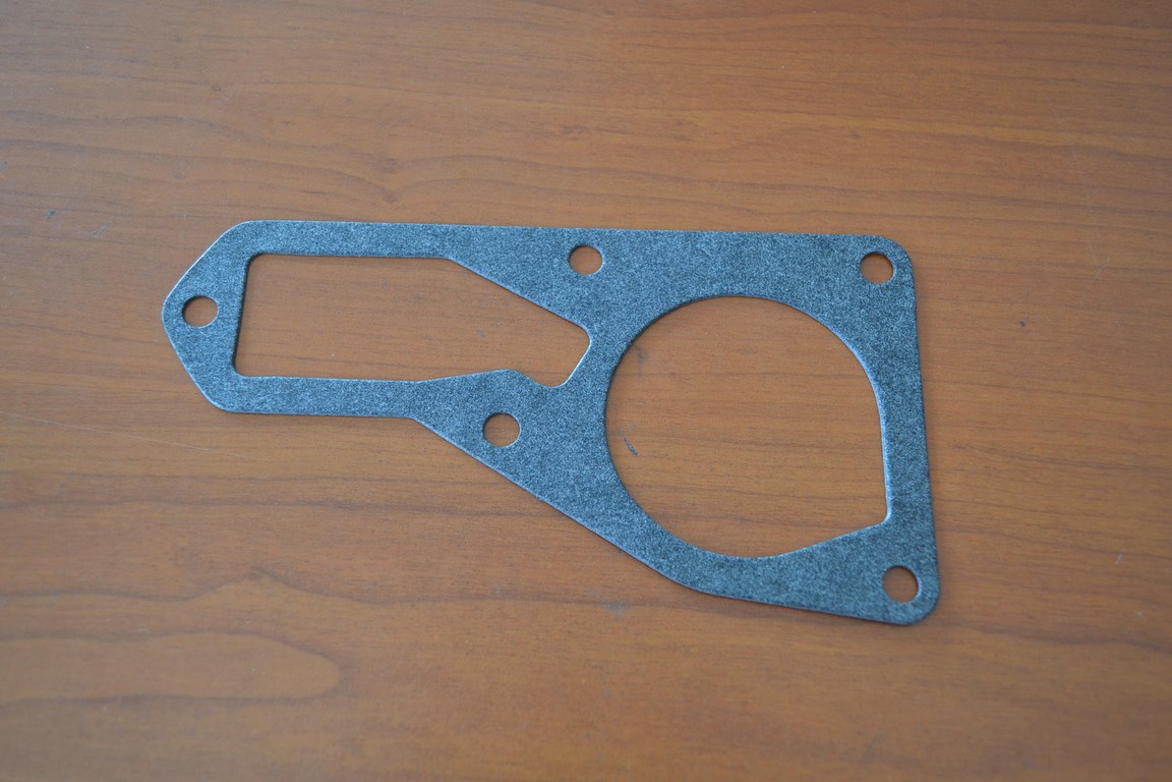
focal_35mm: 36
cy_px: 391
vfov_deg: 36.9
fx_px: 1172
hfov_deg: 53.1
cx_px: 586
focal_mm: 24
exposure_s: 1/80
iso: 400
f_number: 4.2
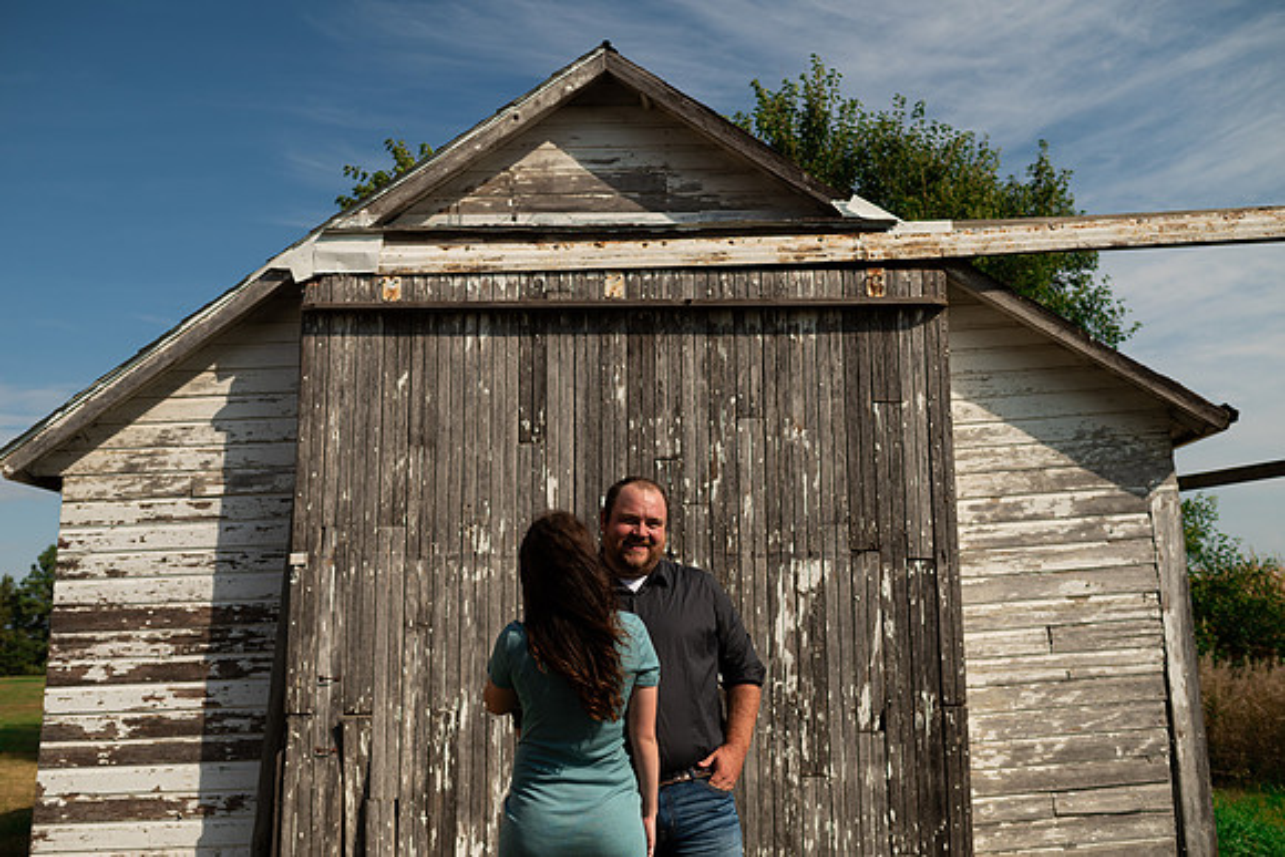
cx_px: 642
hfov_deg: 54.4
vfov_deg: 37.9
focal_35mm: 35
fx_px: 1250
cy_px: 428
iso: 100
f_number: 3.5
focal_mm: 35
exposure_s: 1/2500
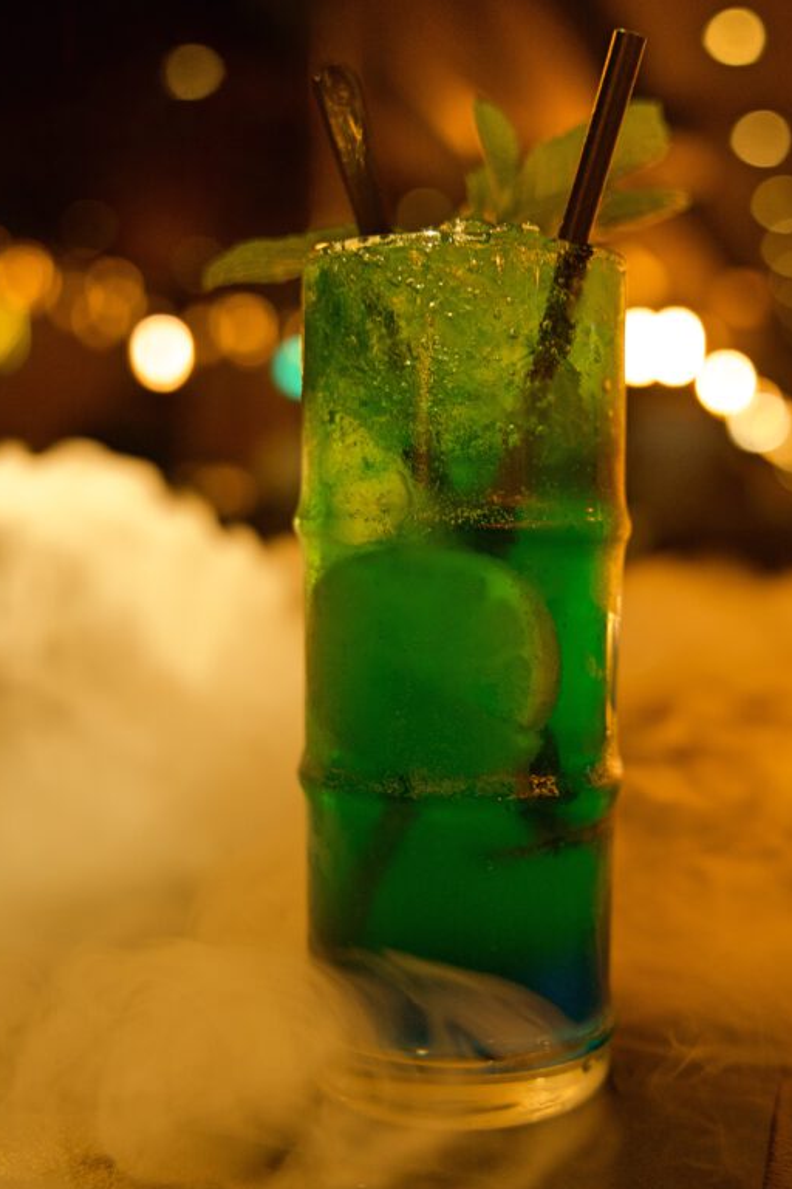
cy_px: 594
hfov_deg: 30.3
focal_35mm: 44
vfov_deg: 44.4
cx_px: 511
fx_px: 1456
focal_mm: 33.1
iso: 800
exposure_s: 1/50
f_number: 2.8
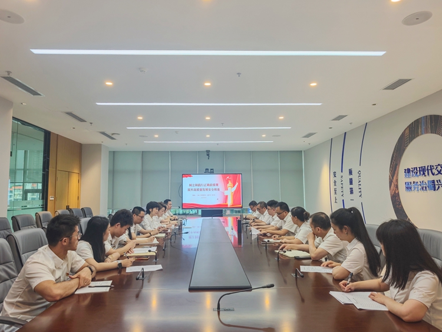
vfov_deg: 58.9
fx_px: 294
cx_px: 221
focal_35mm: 23
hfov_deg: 73.9
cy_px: 166
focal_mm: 6.55
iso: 500
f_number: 1.62
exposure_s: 1/149
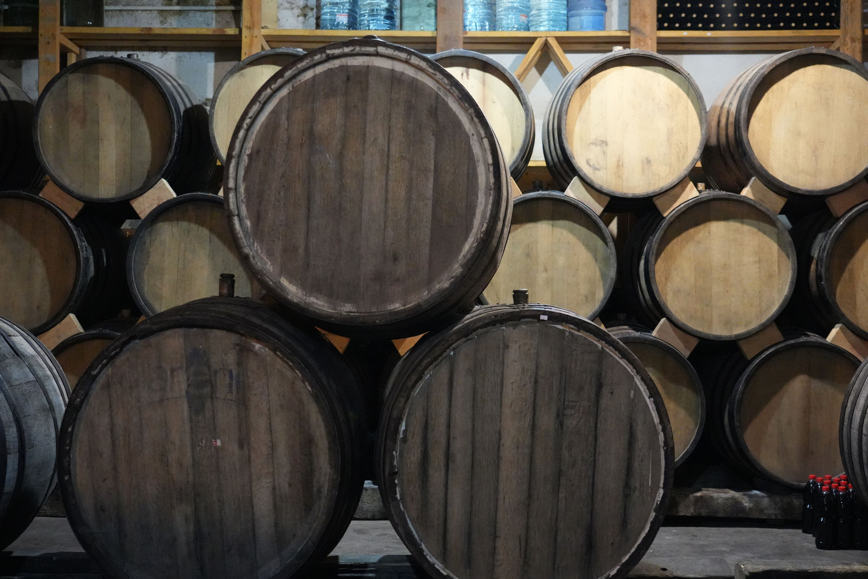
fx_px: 1061
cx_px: 434
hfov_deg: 44.5
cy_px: 290
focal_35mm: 44
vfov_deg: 30.5
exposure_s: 1/100
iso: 12800
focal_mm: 44
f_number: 4
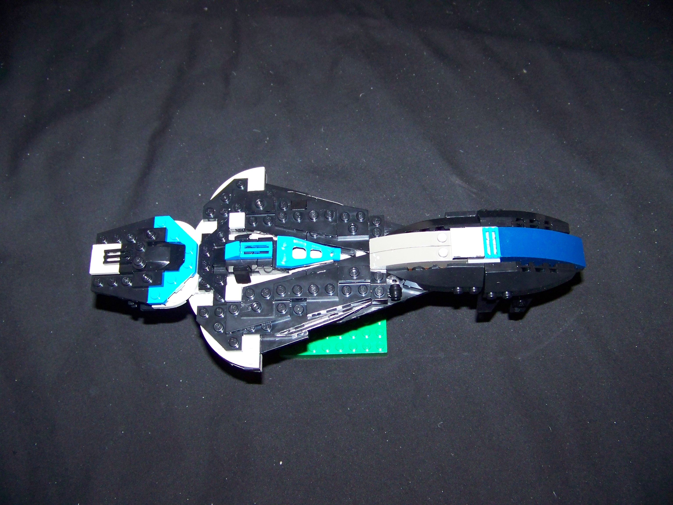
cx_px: 336
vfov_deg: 39.7
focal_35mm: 36
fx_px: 700
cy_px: 252
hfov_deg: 51.4
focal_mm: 5.85
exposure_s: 1/30
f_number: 2.8
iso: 200
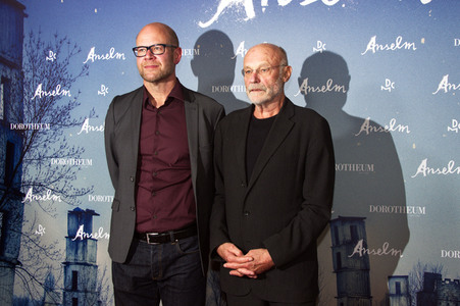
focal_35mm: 36
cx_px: 230
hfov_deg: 53.2
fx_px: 460
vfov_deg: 36.8
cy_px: 153
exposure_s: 1/100
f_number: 5.6
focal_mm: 36
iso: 1600
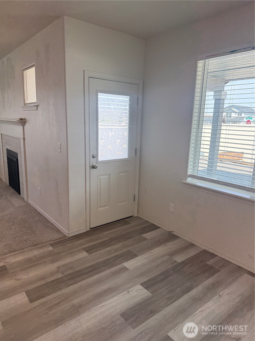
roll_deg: -1.2
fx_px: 236
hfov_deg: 56.8
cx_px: 128
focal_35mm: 24
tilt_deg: -10.3
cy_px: 170
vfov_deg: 71.6
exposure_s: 1/302
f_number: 1.78
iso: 100
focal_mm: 6.76
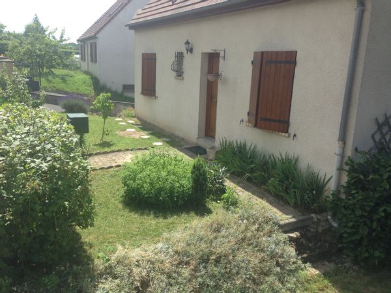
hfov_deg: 55.4
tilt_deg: -14.0
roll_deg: -3.8
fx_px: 373
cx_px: 196
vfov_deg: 42.9
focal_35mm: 33
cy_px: 146
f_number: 2.4
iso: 50
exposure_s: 1/695
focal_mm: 4.12
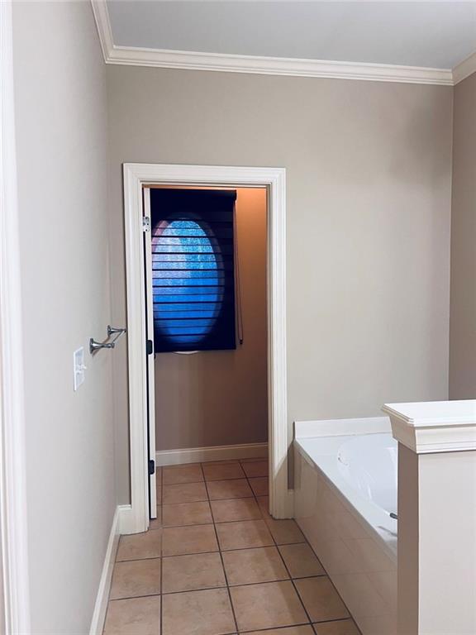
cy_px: 318
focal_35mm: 26
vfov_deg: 67.3
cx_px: 238
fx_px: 477
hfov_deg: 53.1
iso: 125
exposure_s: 1/60
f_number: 1.5
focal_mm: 5.7
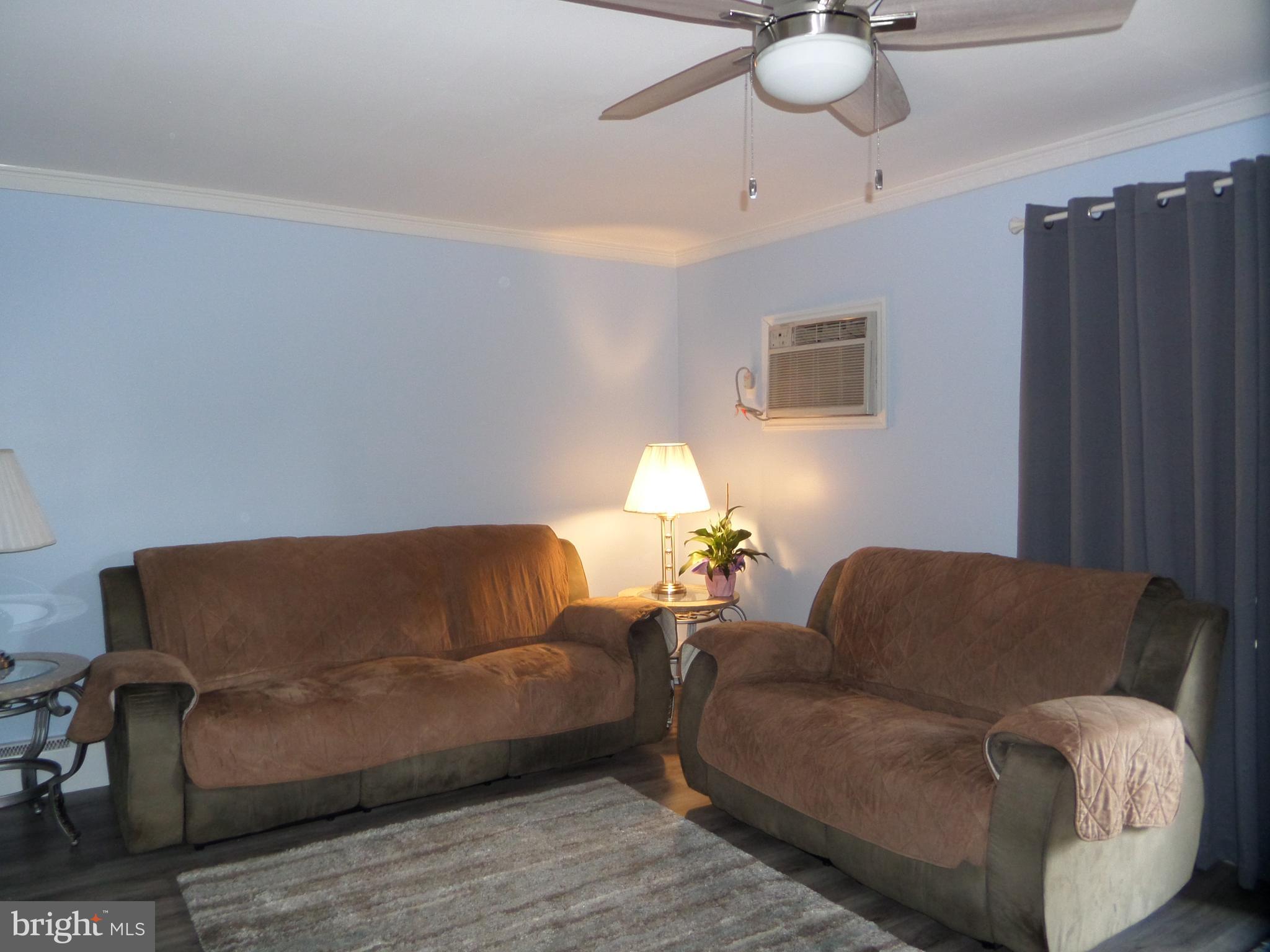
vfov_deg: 56.8
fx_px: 881
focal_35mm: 24
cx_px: 635
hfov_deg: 71.6
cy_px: 476
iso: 240
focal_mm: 4
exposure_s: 1/30
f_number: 3.2
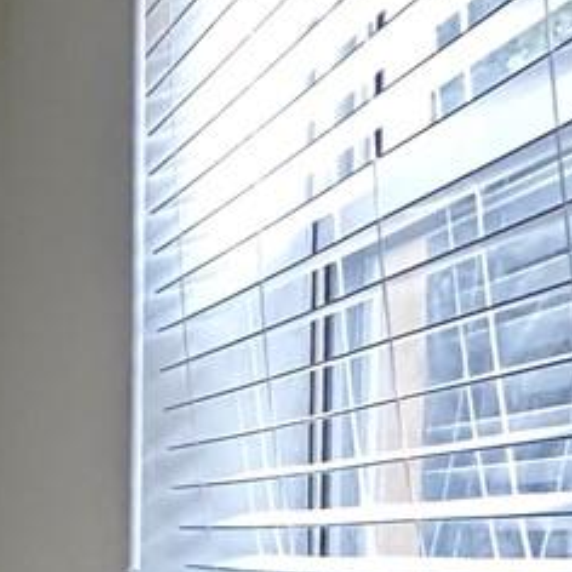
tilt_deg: +1.2
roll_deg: -1.9
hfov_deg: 10.6
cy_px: 545
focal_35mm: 84
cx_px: -1275
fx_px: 1570
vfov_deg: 20.1
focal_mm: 2.22
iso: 250
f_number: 2.2
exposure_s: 1/120
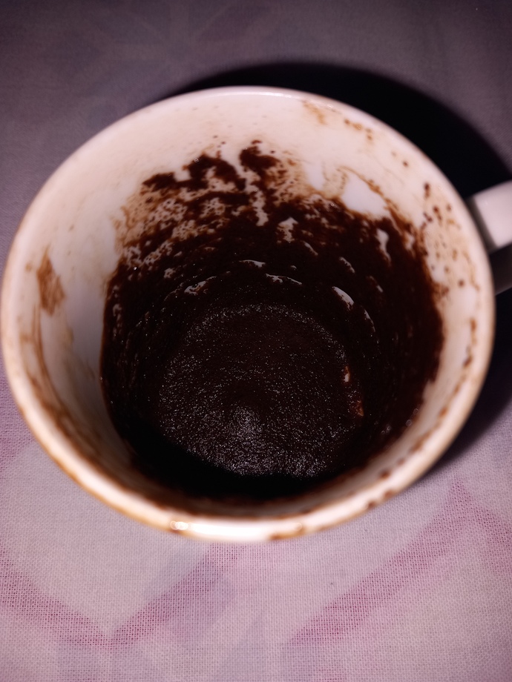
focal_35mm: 27
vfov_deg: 65.3
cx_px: 256
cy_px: 341
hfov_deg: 51.4
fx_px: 532
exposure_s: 1/130
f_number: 1.8
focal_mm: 4
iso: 20
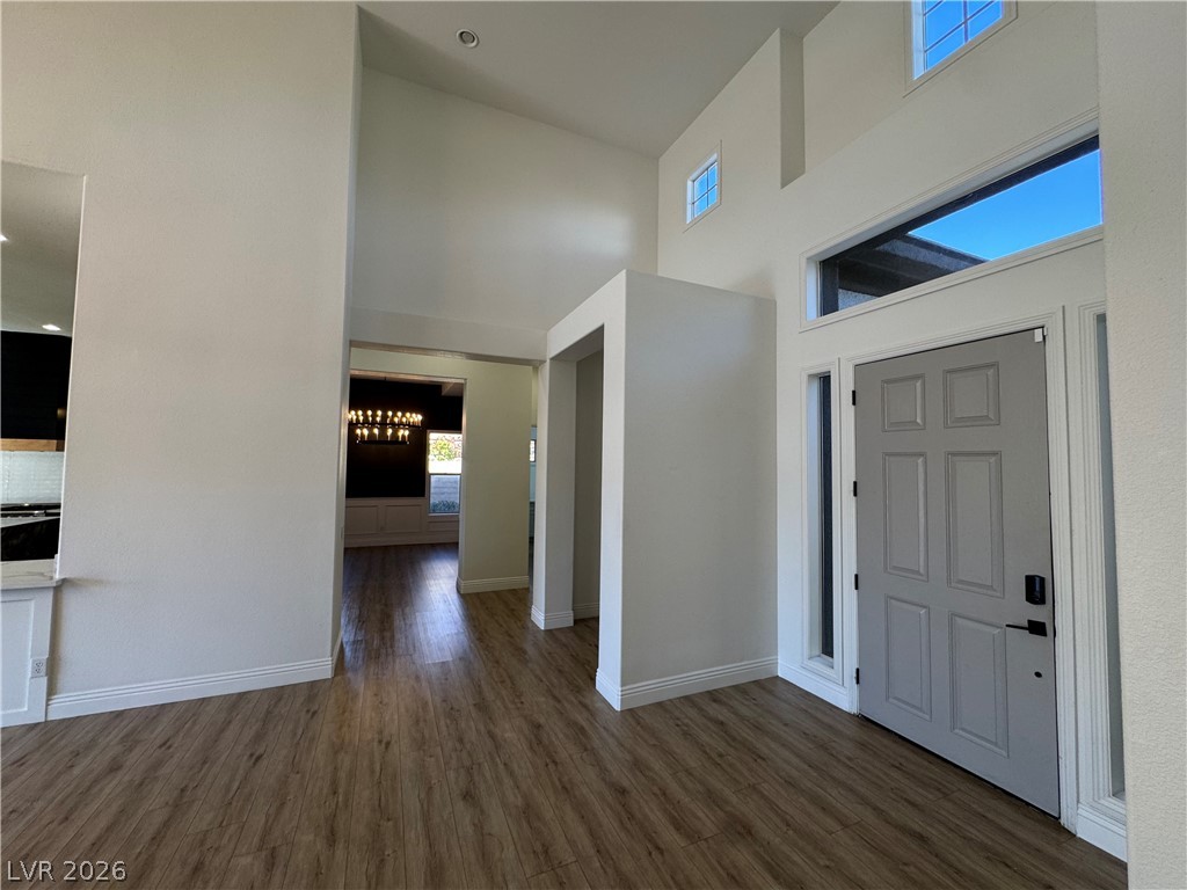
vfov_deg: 85.7
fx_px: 480
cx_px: 594
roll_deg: -1.6
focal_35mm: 14
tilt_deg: +1.4
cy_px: 445
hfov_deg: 102.1
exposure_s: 1/120
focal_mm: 2.22
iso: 100
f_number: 2.2
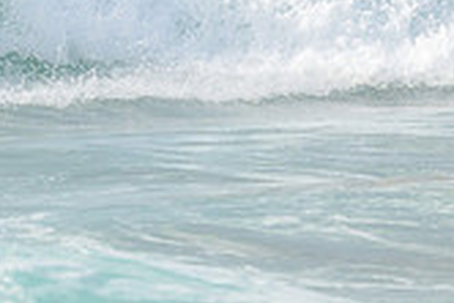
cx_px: -323
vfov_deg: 1.0
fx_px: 16762
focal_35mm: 1328
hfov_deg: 1.6
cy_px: -130
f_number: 10
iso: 800
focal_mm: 380
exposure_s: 1/2000
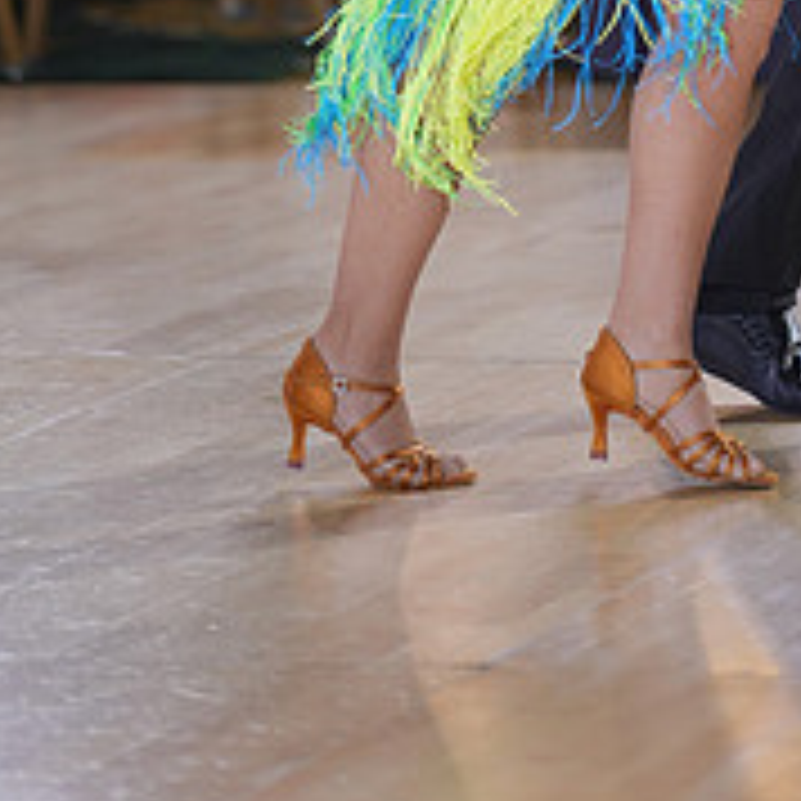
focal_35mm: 316
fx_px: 8273
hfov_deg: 5.5
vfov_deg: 5.5
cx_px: 821
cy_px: -387
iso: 800
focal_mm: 114
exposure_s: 1/500
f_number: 2
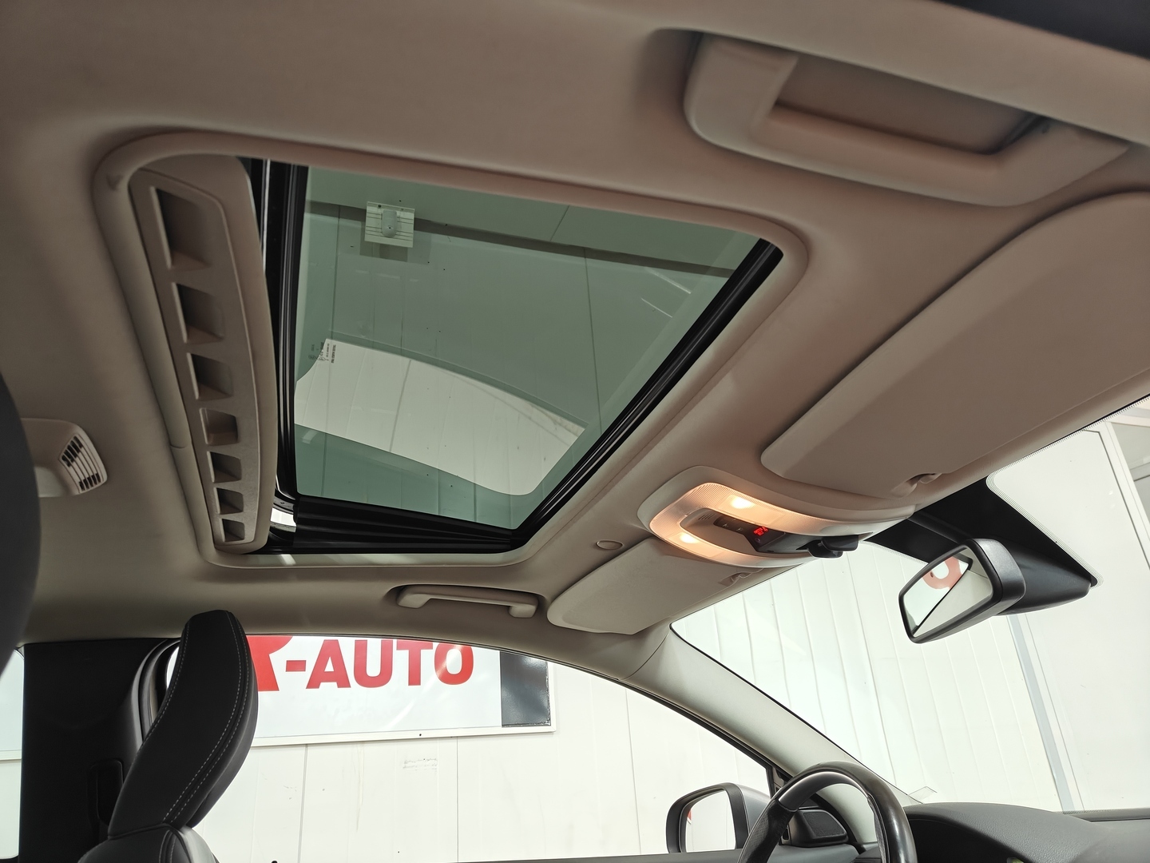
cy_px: 432
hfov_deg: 71.6
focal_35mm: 24
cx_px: 575
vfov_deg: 56.8
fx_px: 797
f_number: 1.8
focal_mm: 5.59
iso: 160
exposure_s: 1/50
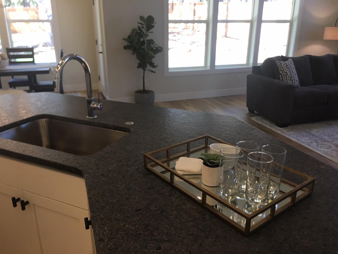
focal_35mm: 29
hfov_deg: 61.7
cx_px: 169
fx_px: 283
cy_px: 127
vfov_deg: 48.2
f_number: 2.2
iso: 25
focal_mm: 4.15
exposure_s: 1/30
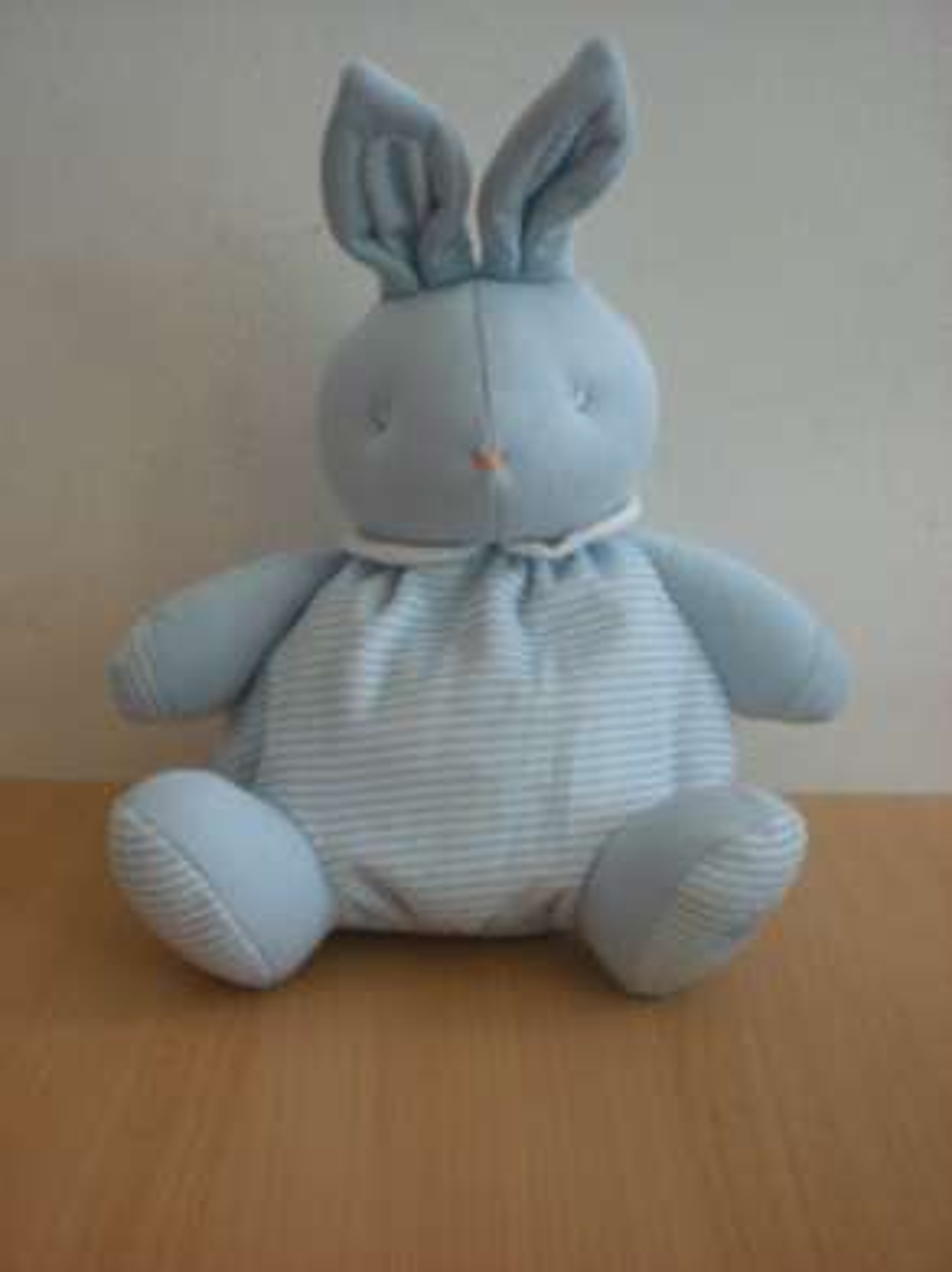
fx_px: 1395
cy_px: 636
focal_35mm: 38
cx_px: 476
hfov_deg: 37.7
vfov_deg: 49.0
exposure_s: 1/54.2
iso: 200
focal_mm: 6.3
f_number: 3.1
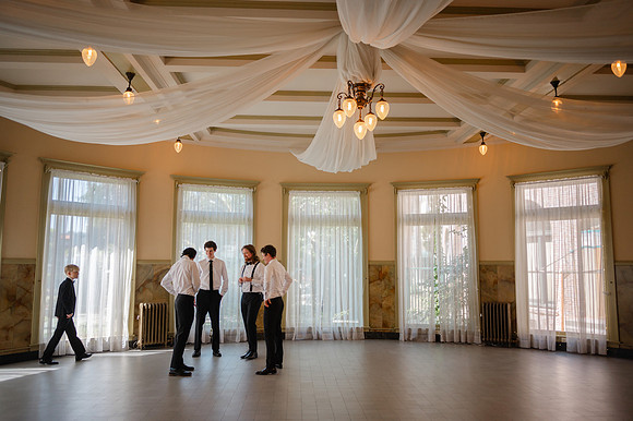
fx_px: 492
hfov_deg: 65.5
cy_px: 210
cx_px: 316
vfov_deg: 46.4
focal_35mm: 28
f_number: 2.8
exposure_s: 1/640
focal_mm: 28
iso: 100
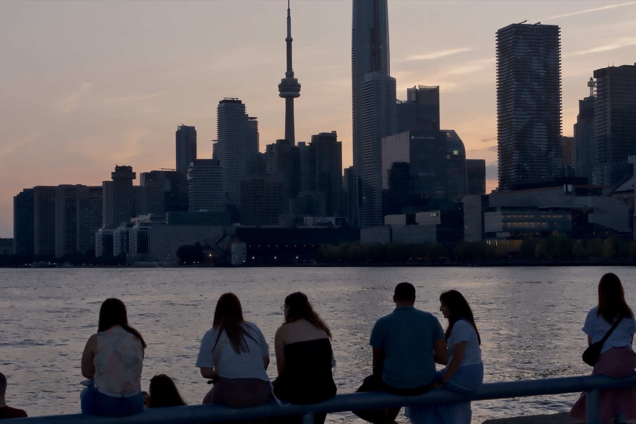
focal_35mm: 35
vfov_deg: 37.9
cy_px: 212
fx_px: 618
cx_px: 318
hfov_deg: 54.4
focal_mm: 23
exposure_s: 1/180
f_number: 4
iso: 125
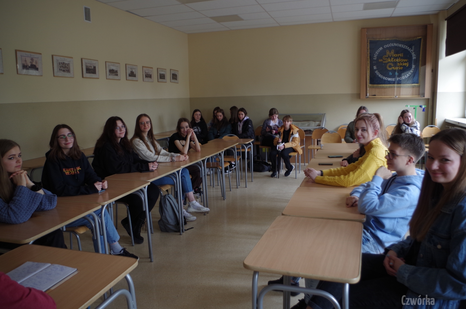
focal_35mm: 27
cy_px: 154
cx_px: 233
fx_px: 349
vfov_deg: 47.7
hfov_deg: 67.5
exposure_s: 1/50
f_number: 3.5
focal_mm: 18
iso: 400
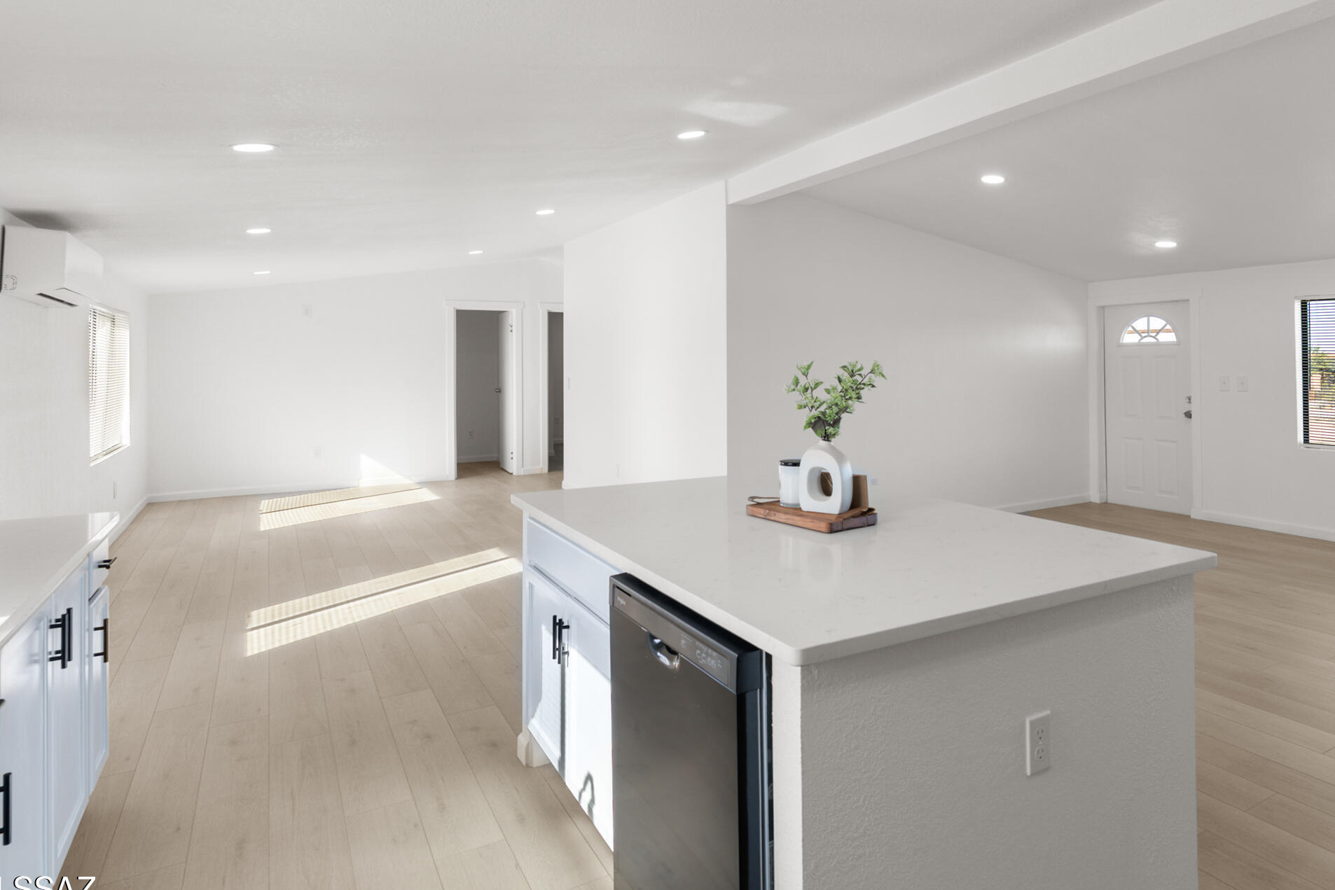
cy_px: 357
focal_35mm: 21
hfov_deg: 81.0
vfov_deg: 59.0
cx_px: 735
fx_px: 779
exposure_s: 1/80
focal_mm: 16
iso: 200
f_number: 8
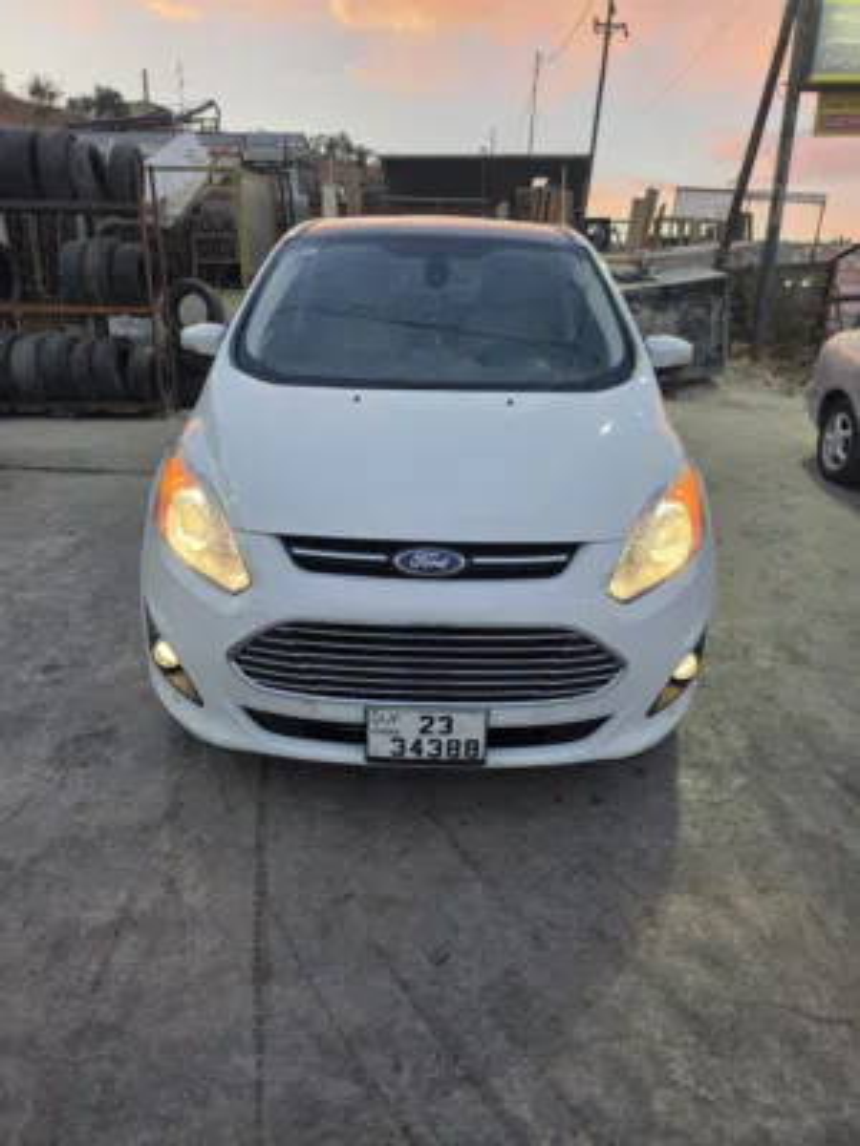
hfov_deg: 58.9
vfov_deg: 73.9
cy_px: 573
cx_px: 430
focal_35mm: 23
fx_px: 762
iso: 80
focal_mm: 6.3
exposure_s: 1/100
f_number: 1.7
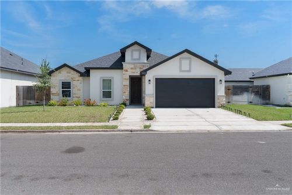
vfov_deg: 42.3
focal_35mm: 31
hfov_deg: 60.3
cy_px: 98
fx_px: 251
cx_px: 146
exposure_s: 1/100
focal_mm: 31
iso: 160
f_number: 8
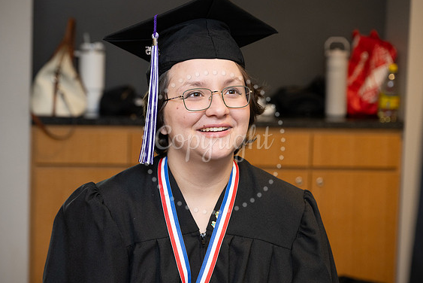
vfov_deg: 13.2
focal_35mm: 104
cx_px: 213
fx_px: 1223
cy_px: 141
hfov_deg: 19.6
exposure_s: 1/125
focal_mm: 101
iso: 1000
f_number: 5
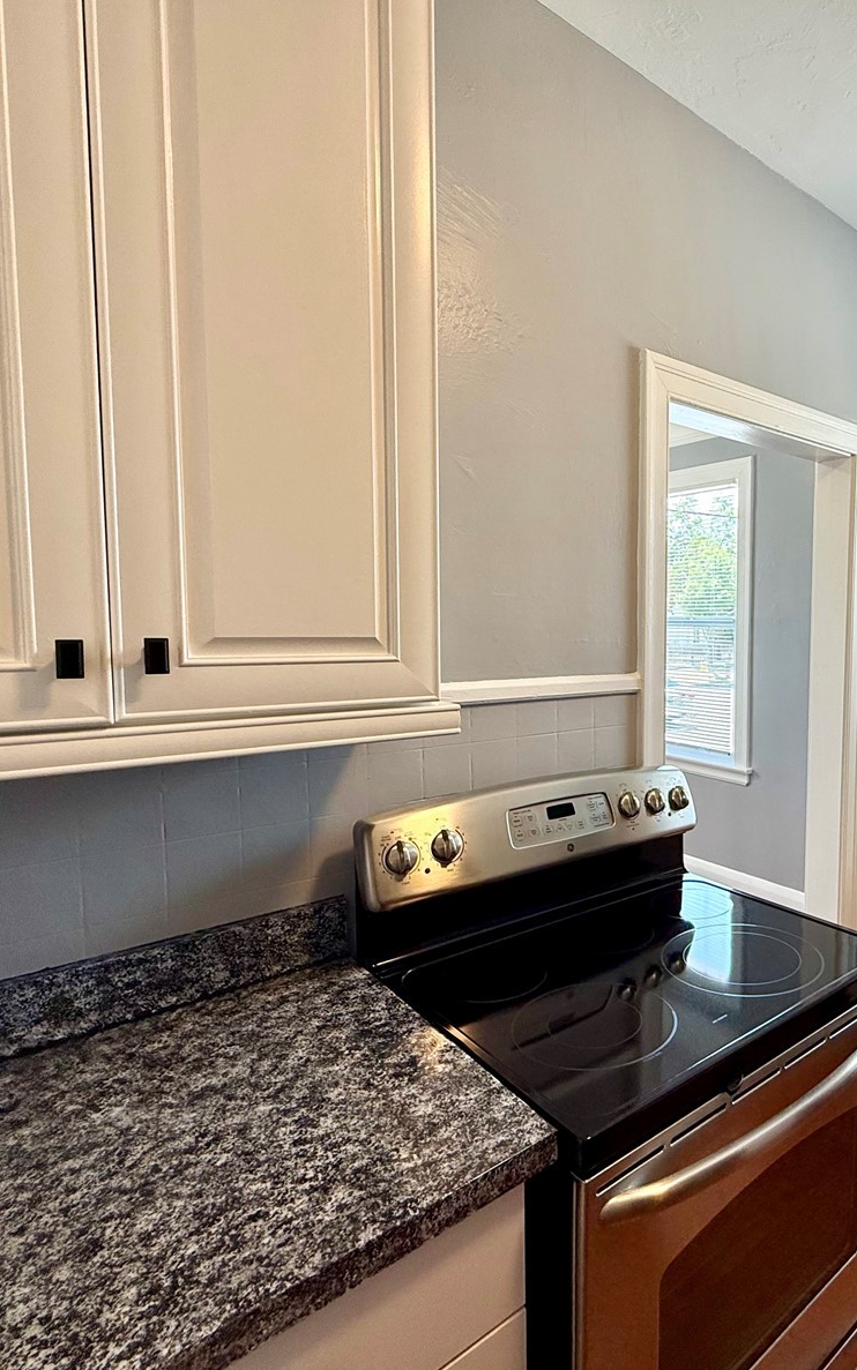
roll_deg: -0.9
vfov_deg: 85.1
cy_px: 681
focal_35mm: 20
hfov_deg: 55.1
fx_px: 747
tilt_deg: -4.1
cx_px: 698
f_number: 2.2
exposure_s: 1/120
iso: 125
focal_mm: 2.22
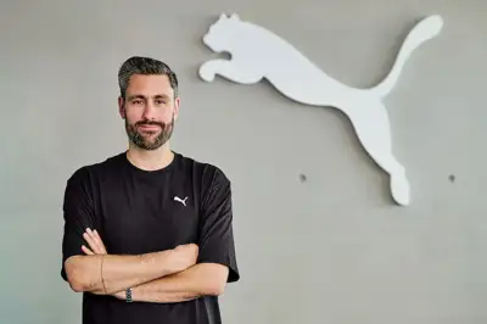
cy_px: 162
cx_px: 244
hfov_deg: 23.9
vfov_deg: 16.0
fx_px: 1149
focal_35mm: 85
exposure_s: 1/125
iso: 100
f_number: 2.8
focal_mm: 85
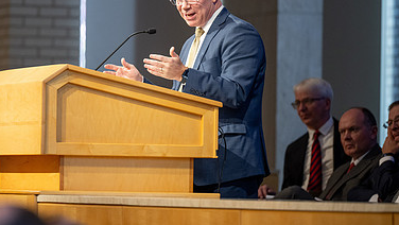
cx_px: 116
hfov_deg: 6.7
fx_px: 3430
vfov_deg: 3.8
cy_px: 68
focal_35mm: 324
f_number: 2.8
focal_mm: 200
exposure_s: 1/320
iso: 1600
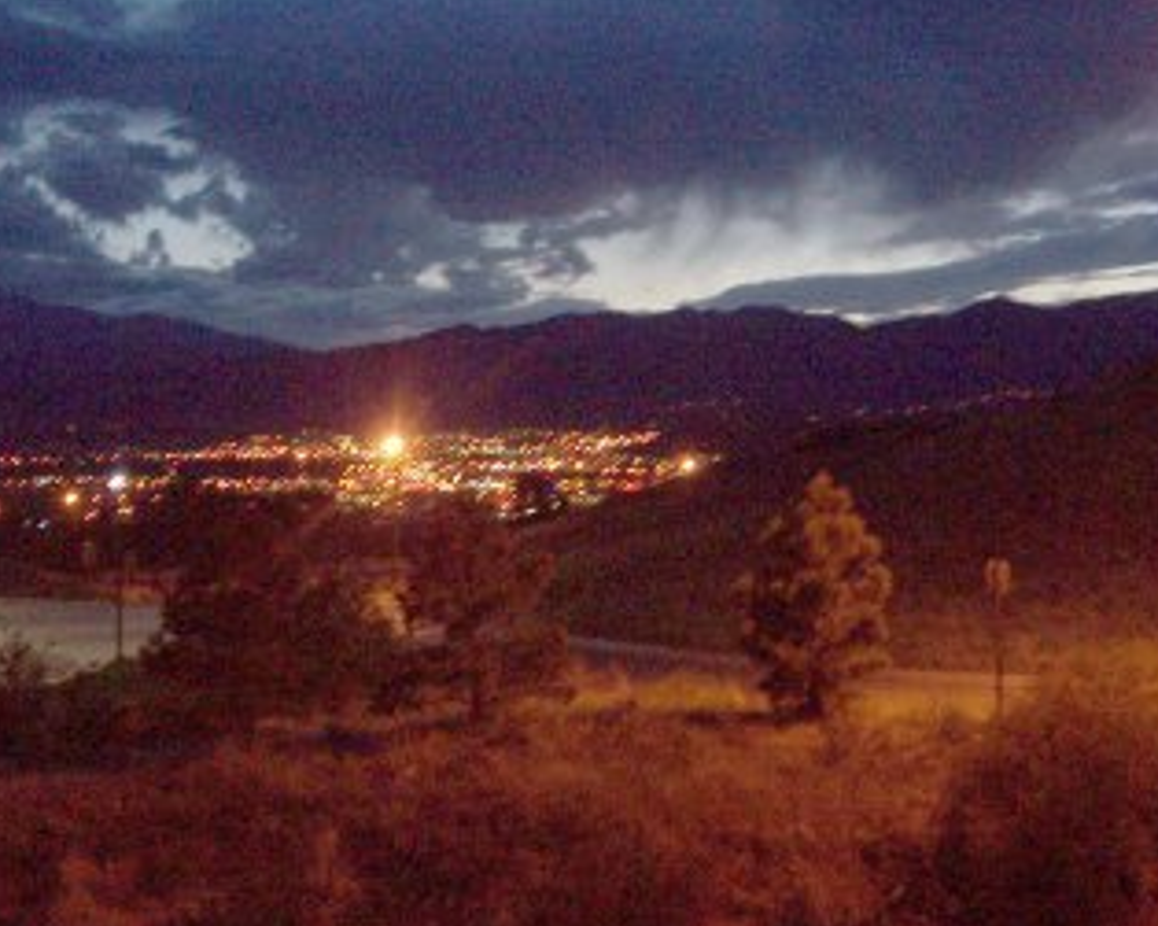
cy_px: 384
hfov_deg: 36.4
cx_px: 420
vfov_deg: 29.6
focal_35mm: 51
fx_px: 1747
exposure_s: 1/8
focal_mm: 6.3
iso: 140
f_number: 2.8
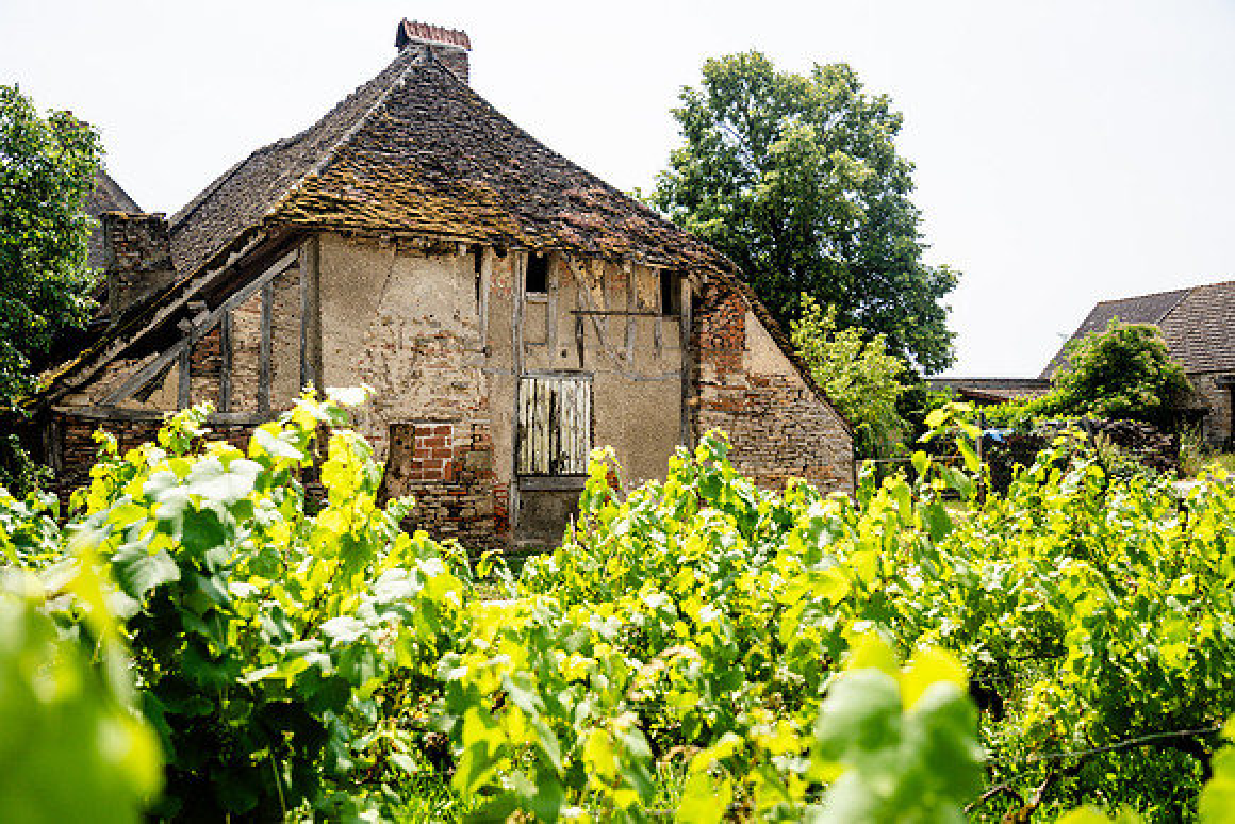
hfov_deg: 55.8
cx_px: 618
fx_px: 1167
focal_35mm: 34
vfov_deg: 38.9
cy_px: 412
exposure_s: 1/1250
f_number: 4
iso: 200
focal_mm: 34
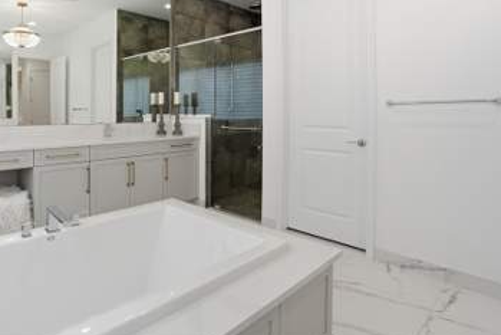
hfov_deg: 76.3
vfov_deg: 56.1
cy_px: 114
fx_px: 306
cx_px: 171
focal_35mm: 22
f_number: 9
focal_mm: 16
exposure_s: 1/100
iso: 400
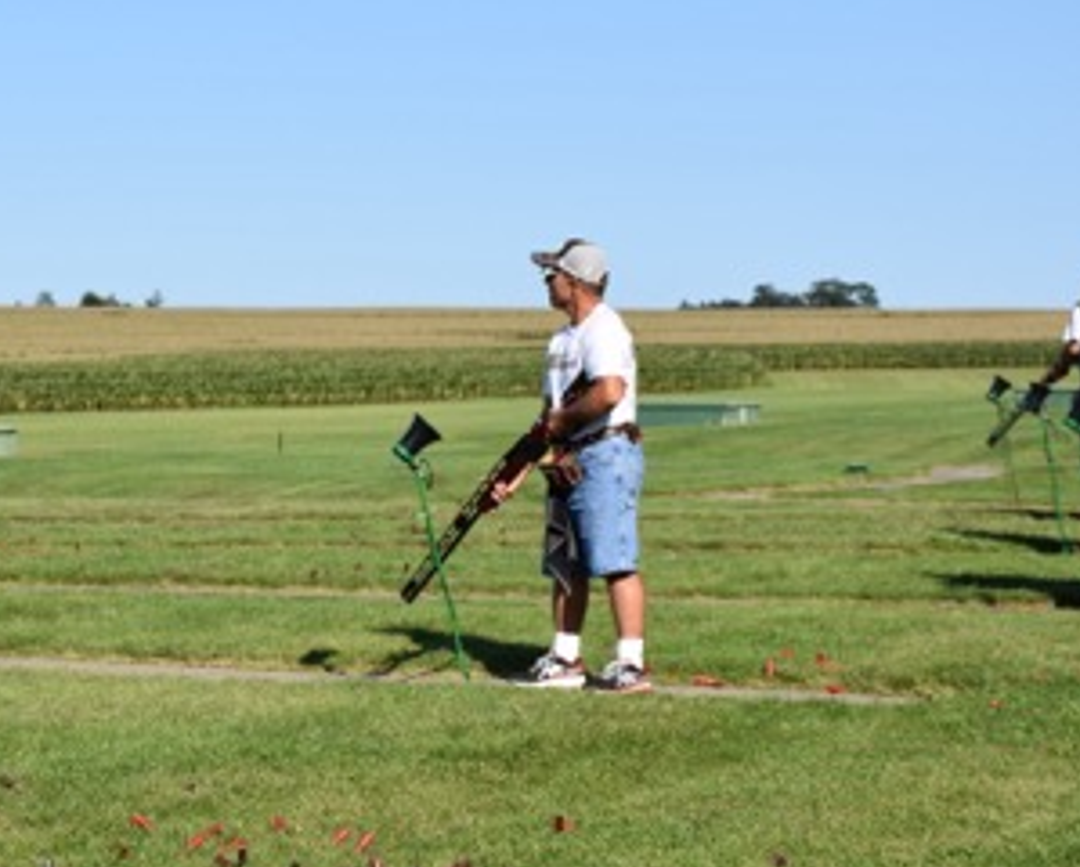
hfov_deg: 15.1
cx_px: 282
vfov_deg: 12.2
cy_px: 318
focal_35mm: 127
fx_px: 4063
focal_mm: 45
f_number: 8
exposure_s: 1/500
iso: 100
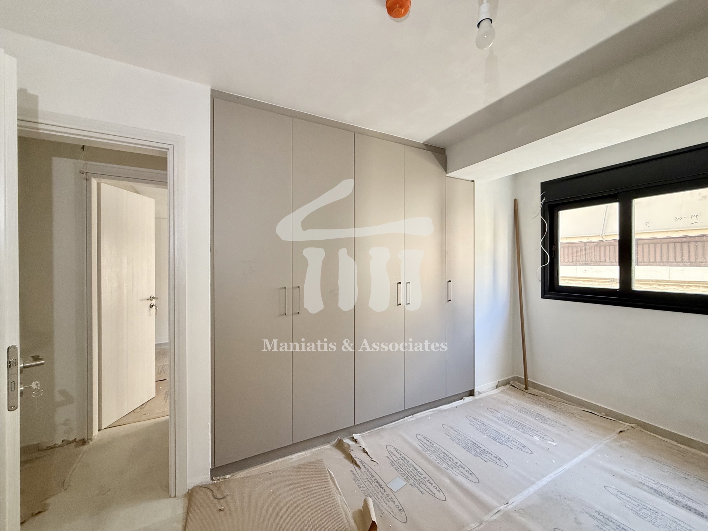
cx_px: 354
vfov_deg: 85.7
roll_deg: +0.3
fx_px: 286
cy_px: 266
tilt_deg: +0.1
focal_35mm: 14
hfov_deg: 102.1
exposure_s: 1/99
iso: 250
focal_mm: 2.22
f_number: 2.2
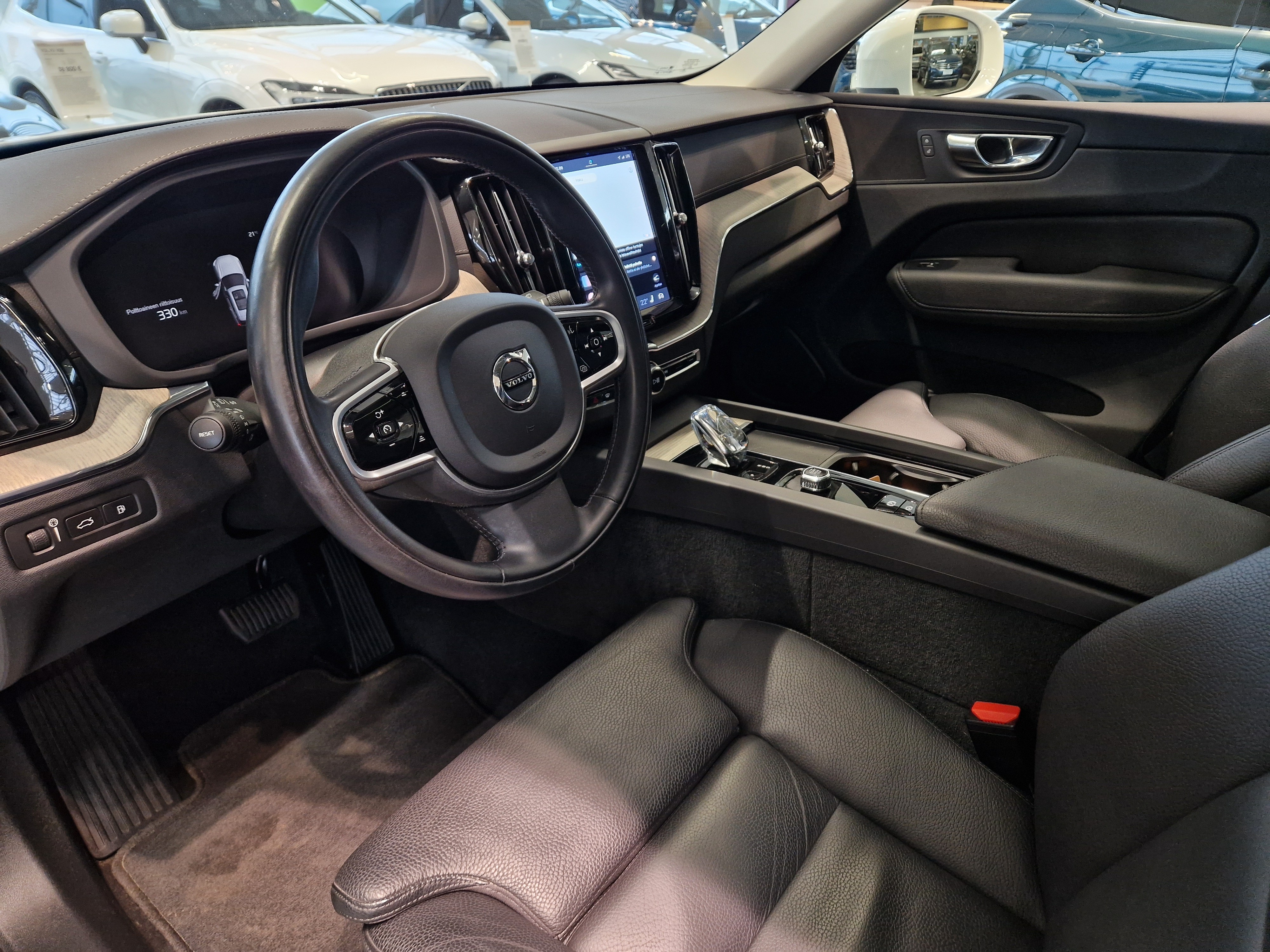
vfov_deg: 58.9
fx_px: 844
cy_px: 476
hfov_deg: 73.9
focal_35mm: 23
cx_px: 635
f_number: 1.8
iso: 200
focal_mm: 5.4
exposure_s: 1/100
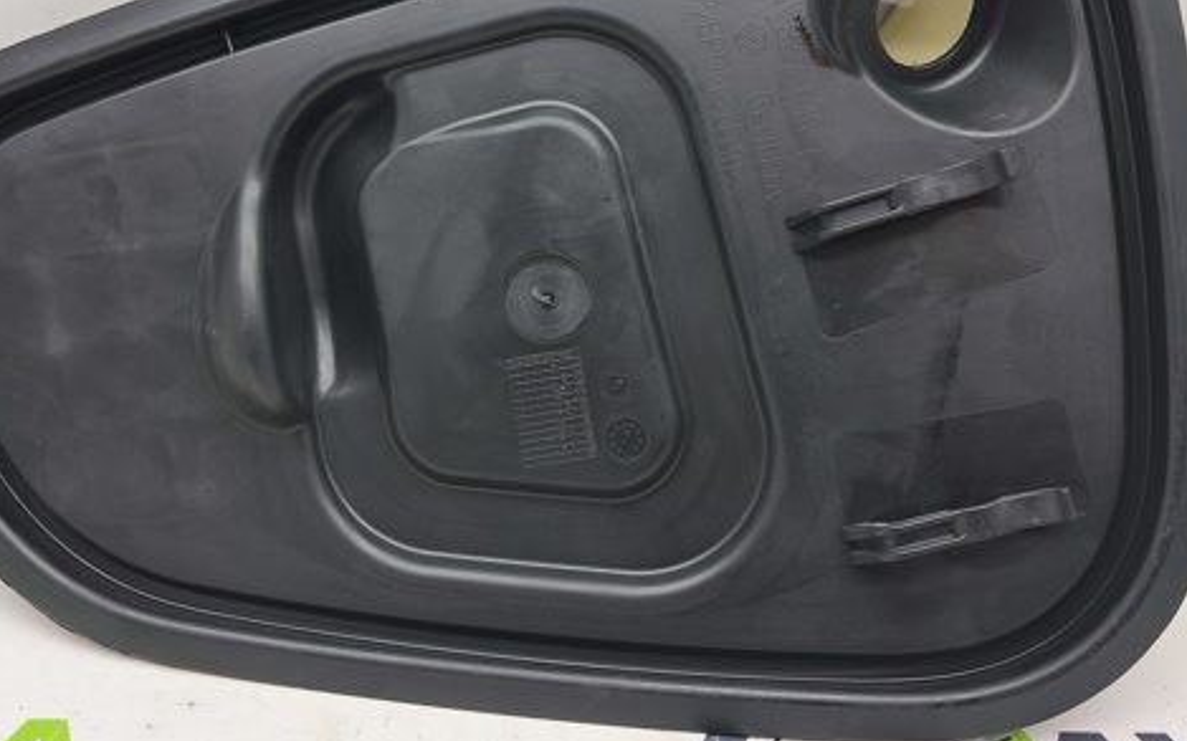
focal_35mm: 39
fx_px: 1261
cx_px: 559
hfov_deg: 50.4
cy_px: 231
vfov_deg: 32.4
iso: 50
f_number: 1.8
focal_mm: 4
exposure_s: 1/50
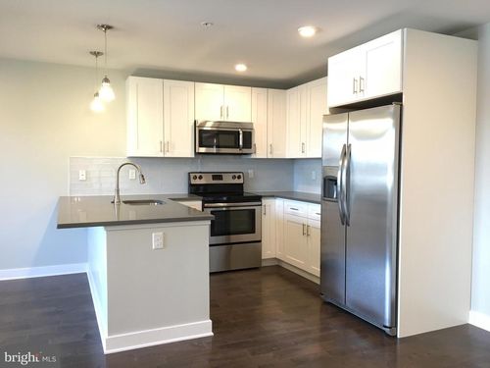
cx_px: 245
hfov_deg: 61.7
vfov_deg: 48.2
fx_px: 411
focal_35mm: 29
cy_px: 184
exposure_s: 1/30
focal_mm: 4.15
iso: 100
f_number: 2.2
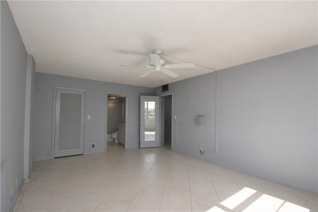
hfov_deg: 100.4
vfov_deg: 77.3
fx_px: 132
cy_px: 106
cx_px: 159
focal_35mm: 15
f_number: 7.1
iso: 200
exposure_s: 1/200
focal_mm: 10
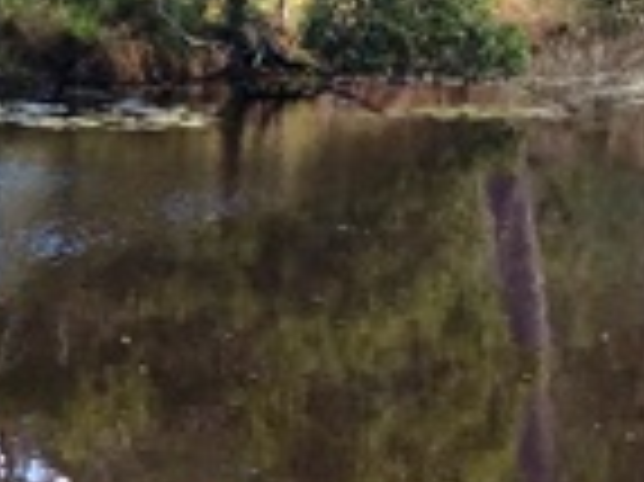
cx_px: -540
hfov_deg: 10.4
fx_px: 3327
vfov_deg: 8.3
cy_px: 446
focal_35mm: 179
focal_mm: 3.3
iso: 32
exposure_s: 1/133
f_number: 2.4
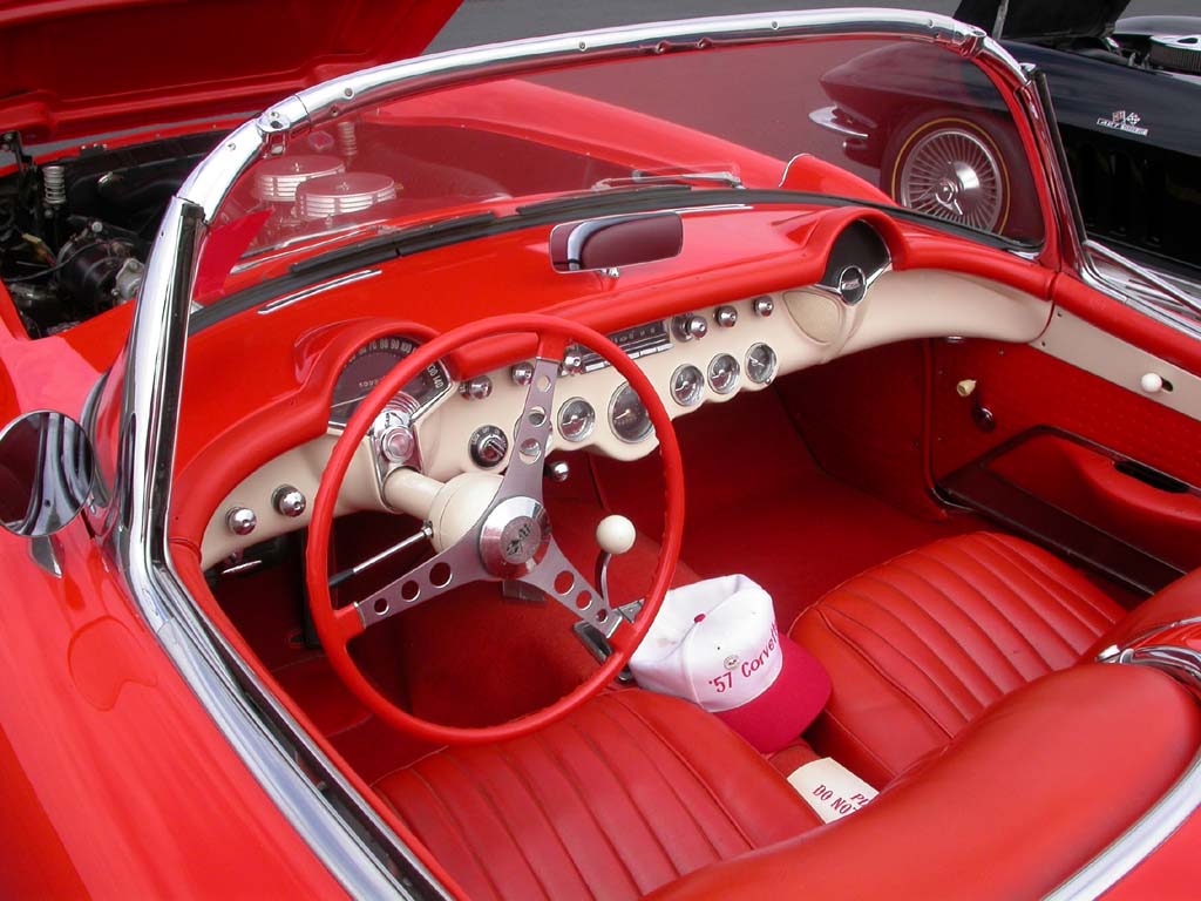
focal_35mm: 38
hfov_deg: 49.0
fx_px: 1318
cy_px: 450
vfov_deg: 37.7
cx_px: 600
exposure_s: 1/260
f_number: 6.7
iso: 100
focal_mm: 7.85
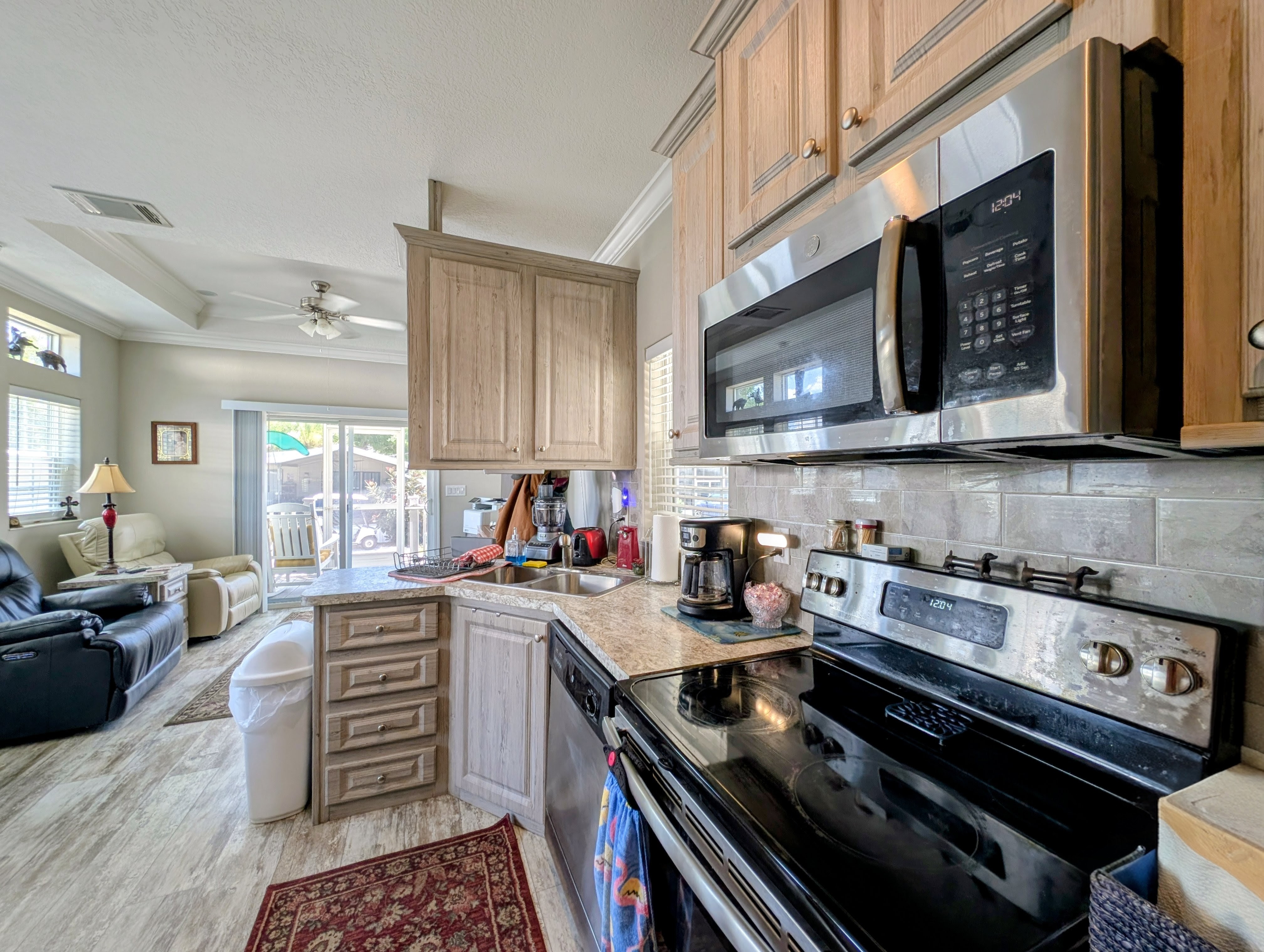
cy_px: 476
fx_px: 439
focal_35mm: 12
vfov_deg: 94.6
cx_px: 632
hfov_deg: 110.5
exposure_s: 1/64.1
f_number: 1.95
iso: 36
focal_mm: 2.23
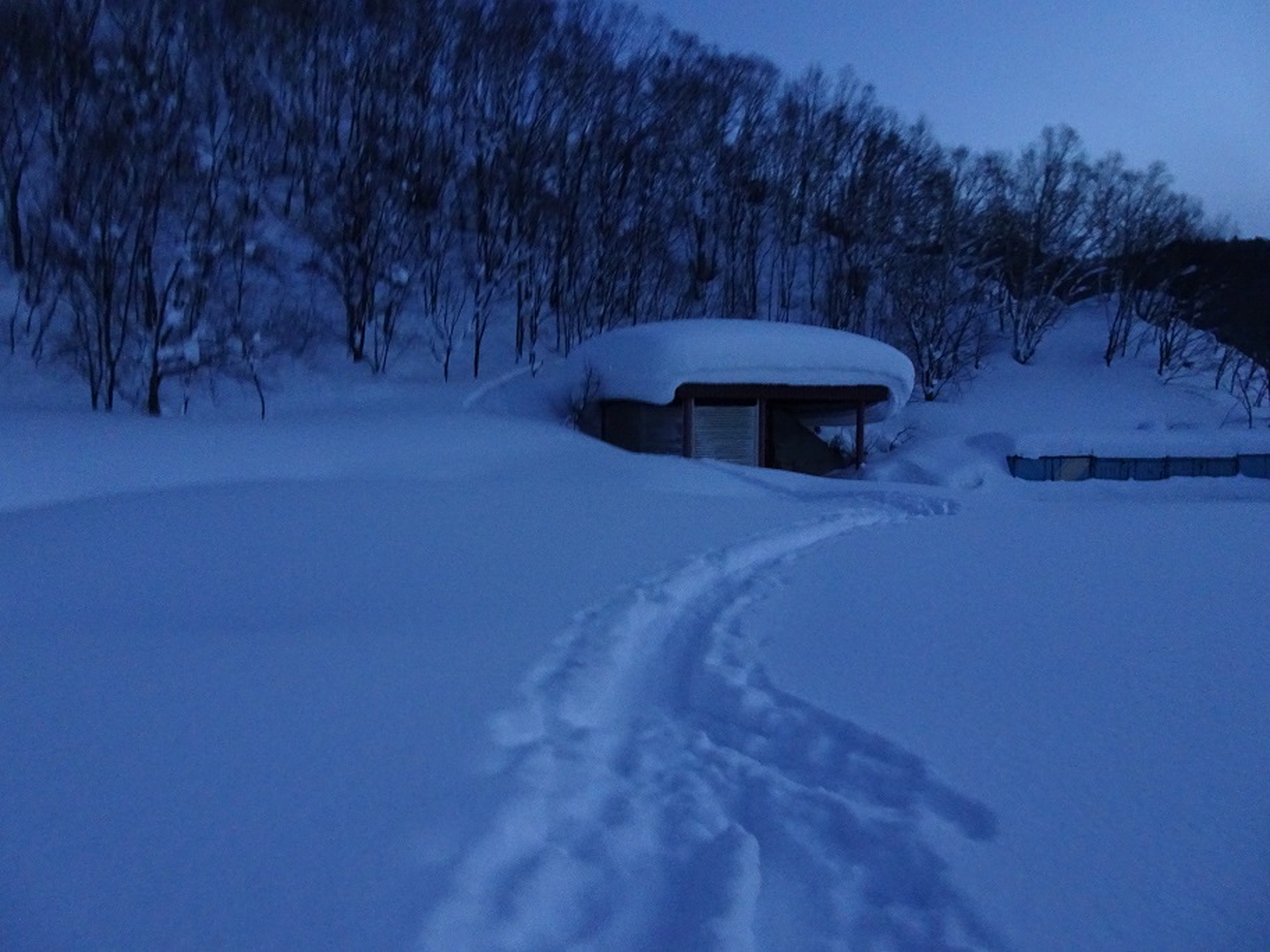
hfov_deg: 71.6
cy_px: 476
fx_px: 881
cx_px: 635
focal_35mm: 24
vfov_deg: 56.8
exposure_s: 1/5
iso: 800
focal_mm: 4.1
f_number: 3.5
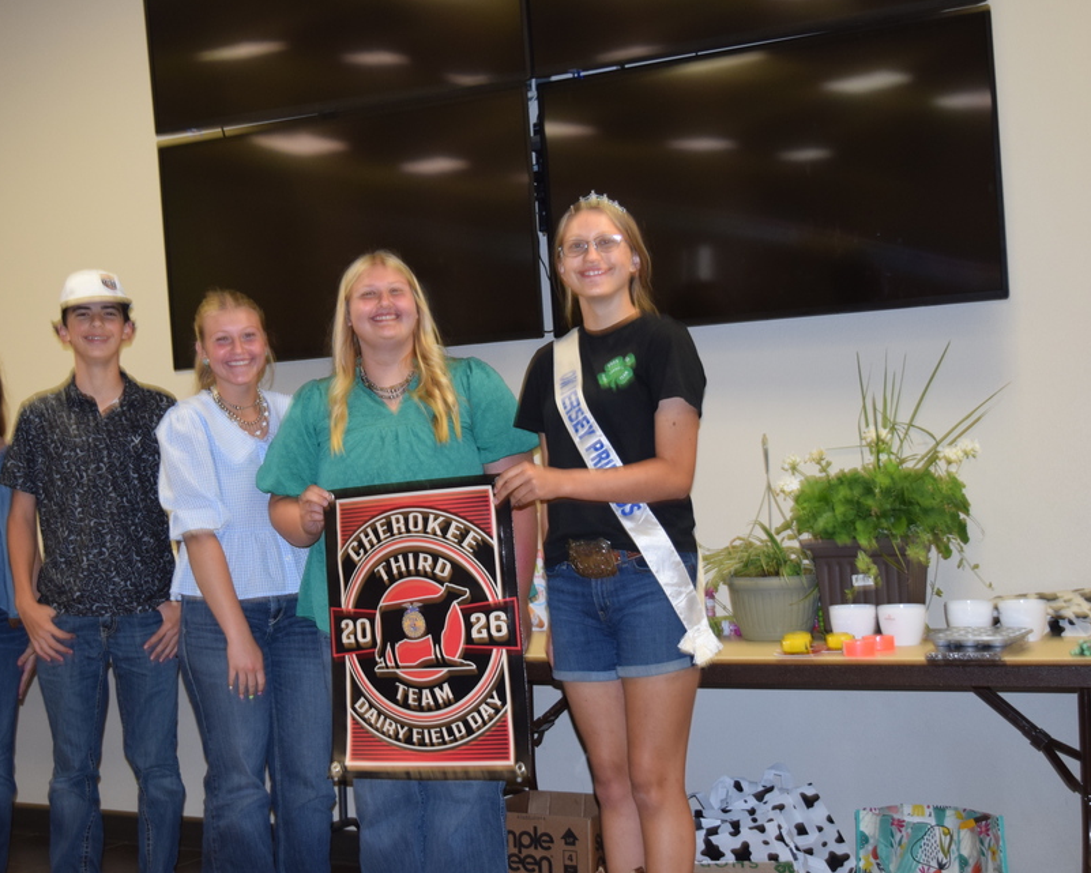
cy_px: 458
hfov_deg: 38.1
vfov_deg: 31.1
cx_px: 418
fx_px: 1569
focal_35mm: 49
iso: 800
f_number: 4.2
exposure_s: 1/80
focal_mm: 27
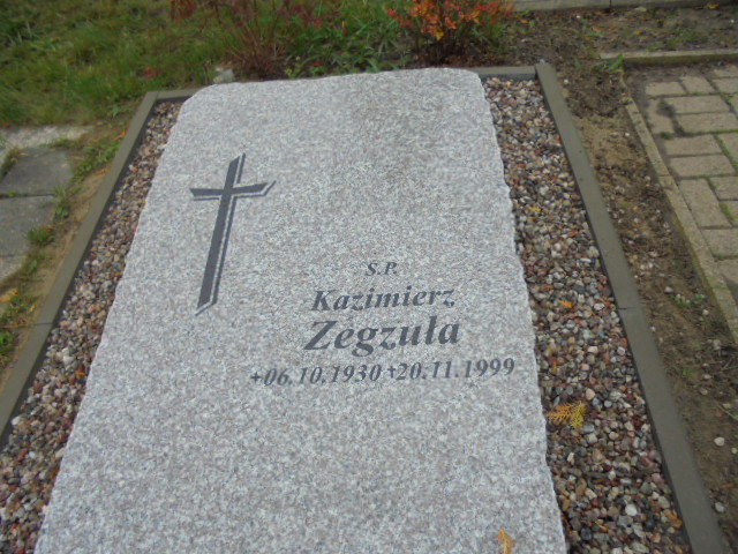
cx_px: 369
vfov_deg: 53.1
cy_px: 277
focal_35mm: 26
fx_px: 554
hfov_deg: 67.3
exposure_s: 1/250
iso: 100
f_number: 3.5
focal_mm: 4.6
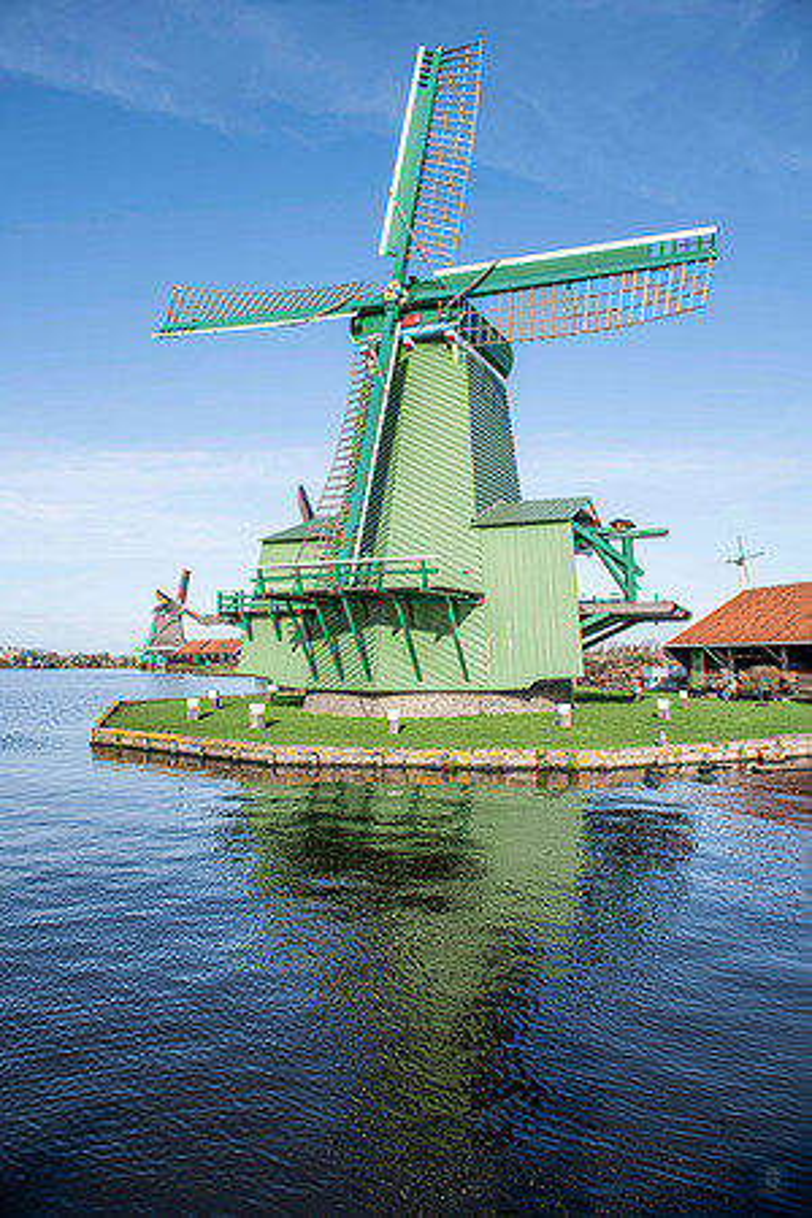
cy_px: 609
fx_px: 812
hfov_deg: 53.1
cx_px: 406
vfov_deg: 73.7
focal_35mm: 24
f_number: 5.6
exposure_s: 1/400
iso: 64
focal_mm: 24
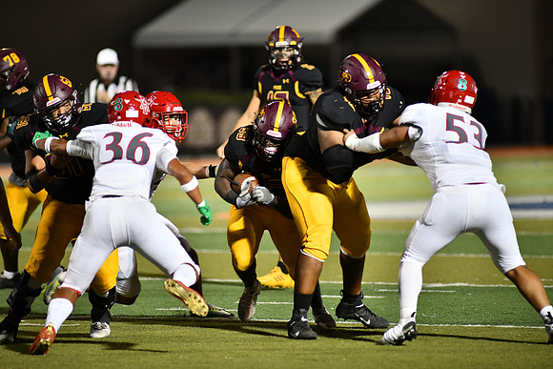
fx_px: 4609
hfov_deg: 6.9
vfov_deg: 4.6
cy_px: 184
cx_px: 276
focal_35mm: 300
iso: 3600
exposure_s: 1/1000
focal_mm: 300
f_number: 2.8
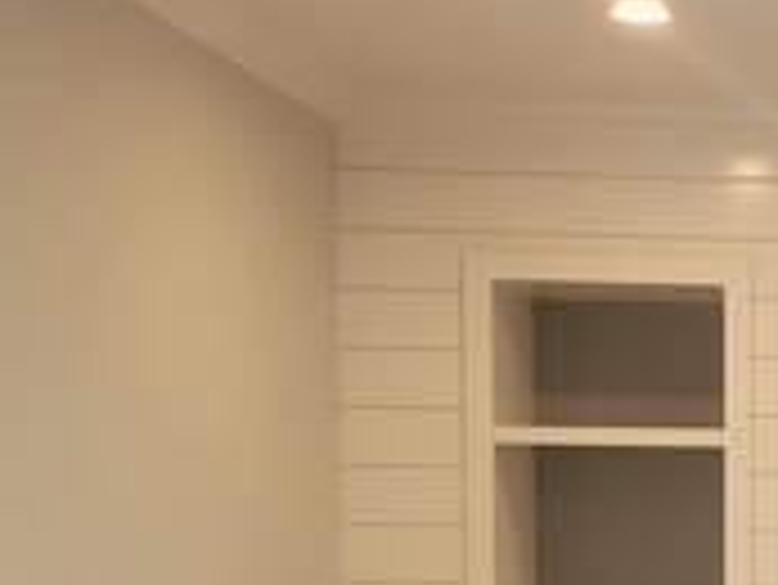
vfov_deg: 14.3
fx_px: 2249
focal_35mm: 100
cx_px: 1131
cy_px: 720
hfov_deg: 17.8
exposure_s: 1/120
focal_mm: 5.4
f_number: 1.8
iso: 125
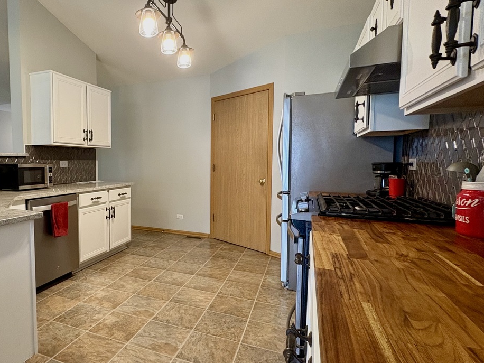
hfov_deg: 73.7
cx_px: 155
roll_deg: +0.1
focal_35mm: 22
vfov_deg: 61.1
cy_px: 181
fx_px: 308
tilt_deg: -4.1
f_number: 2.2
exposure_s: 1/60
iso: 320
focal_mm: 2.22
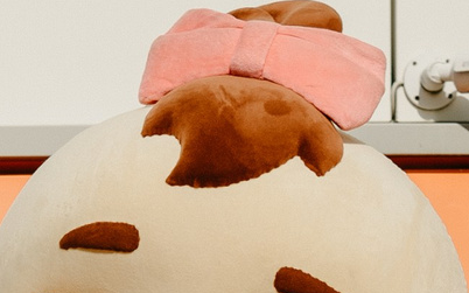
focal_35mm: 178
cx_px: 82
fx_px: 2275
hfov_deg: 11.7
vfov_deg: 6.6
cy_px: 931
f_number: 5
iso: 64
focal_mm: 24
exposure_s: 1/1000
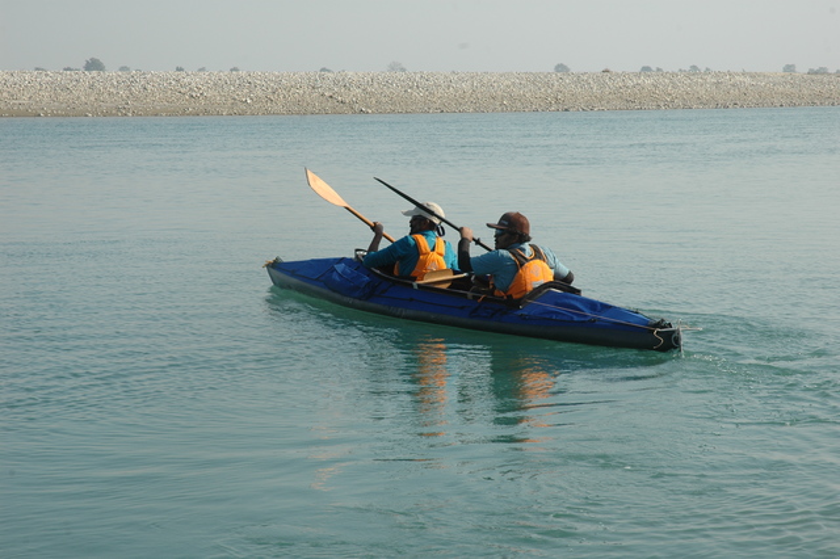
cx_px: 420
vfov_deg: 14.7
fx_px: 2169
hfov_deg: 21.9
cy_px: 280
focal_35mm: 93
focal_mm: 62
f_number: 11
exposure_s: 1/200
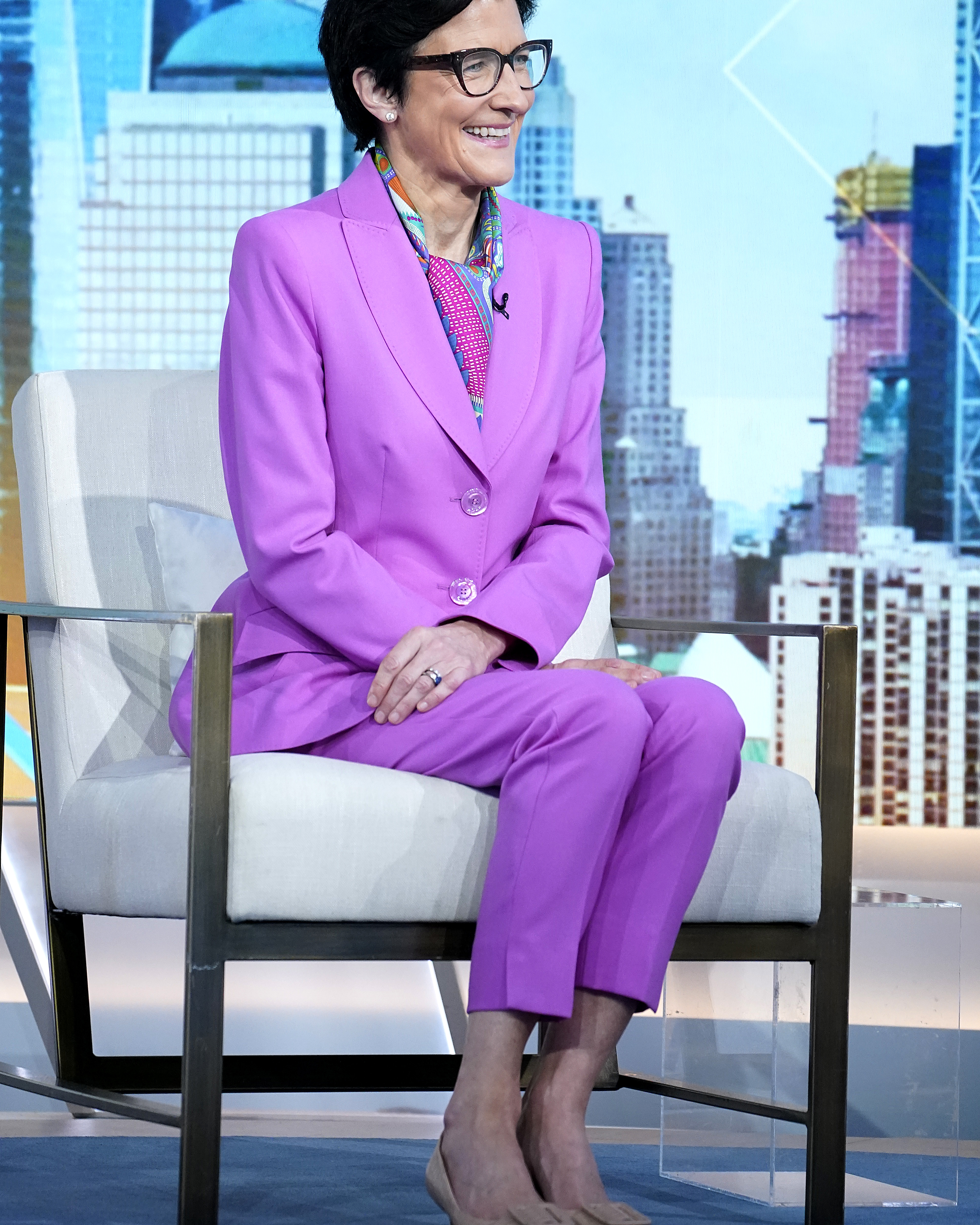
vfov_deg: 9.2
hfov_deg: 7.4
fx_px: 7578
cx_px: 491
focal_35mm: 209
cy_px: 605
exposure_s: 1/160
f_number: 5.6
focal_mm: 185
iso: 5000
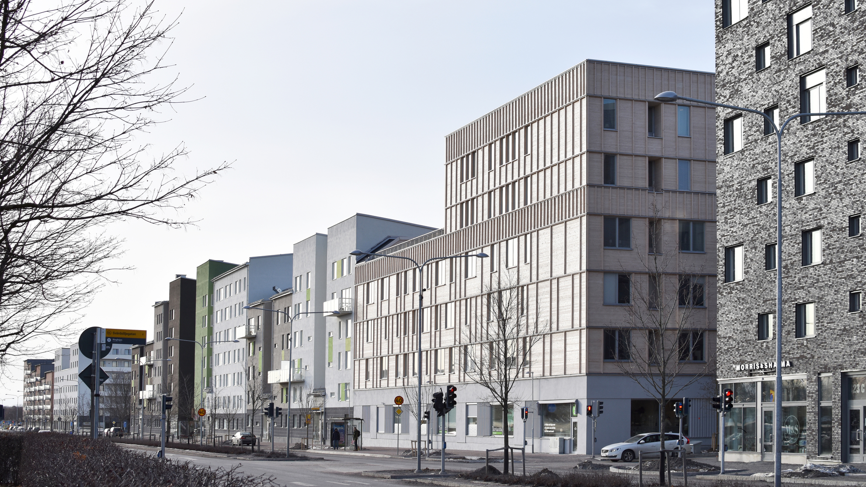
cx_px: 431
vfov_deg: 21.6
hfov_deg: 37.5
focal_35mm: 56
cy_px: 197
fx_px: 1275
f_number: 6.3
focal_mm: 35
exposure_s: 1/500
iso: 160
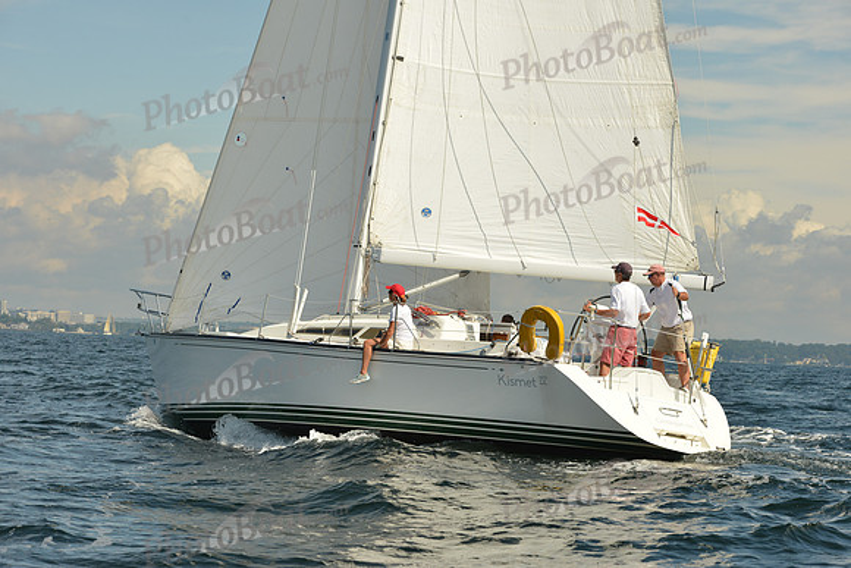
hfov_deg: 20.4
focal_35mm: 100
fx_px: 2364
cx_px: 426
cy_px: 284
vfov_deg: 13.7
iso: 320
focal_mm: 100
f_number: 10
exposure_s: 1/1250
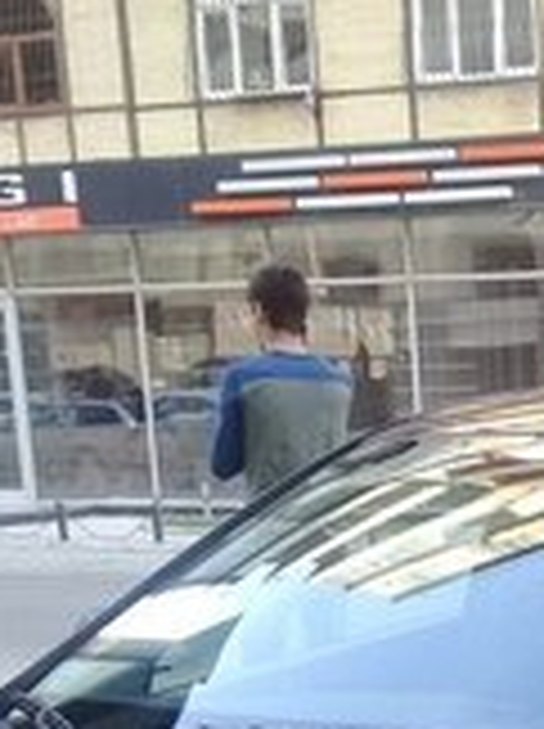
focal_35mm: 95
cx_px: 719
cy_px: 932
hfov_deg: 14.8
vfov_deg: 19.2
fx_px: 1996
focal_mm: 3.3
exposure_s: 1/140
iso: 50
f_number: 2.2
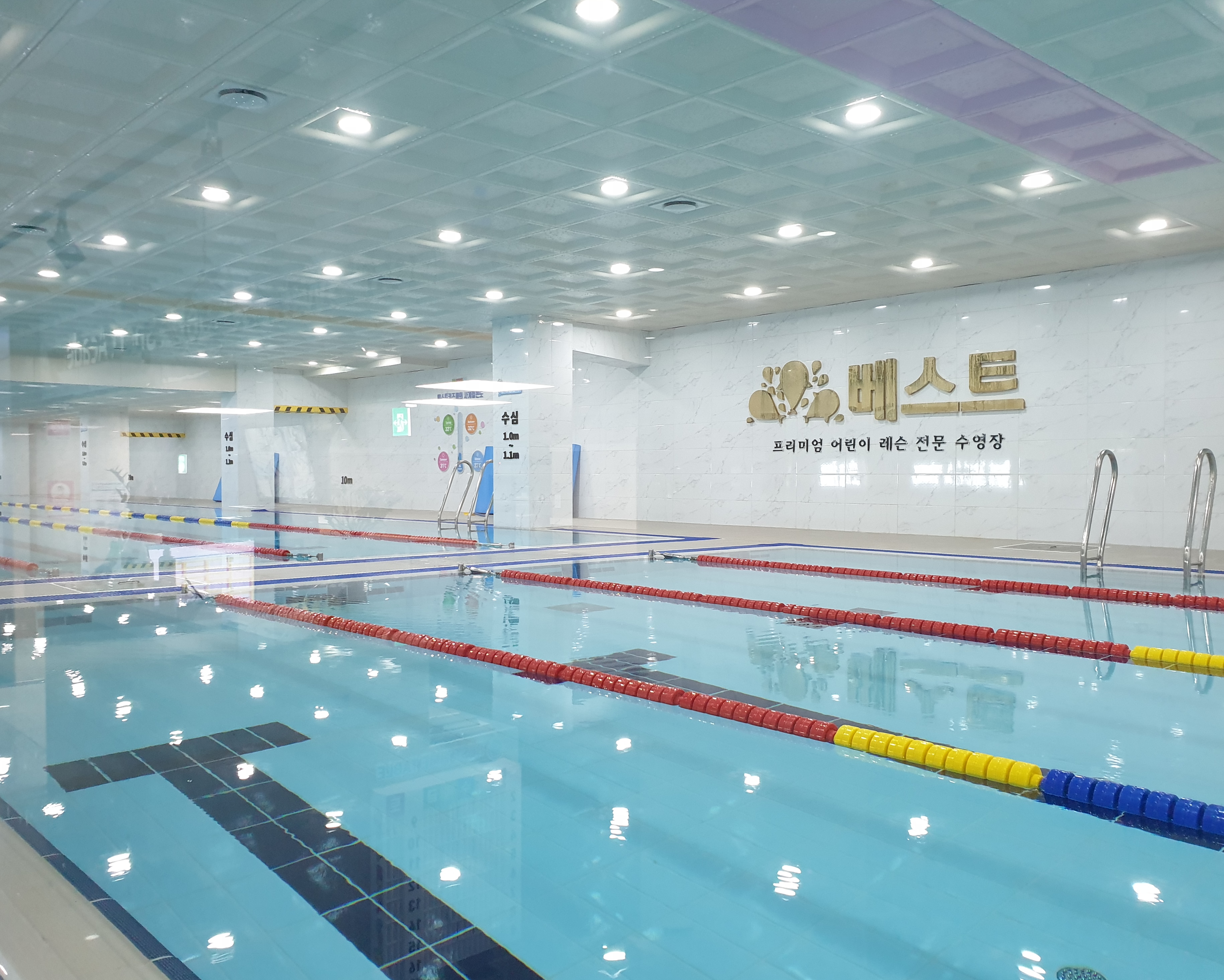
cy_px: 494
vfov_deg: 51.5
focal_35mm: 28
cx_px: 562
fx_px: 1014
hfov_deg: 62.1
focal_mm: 4.3
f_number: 2.4
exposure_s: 1/60
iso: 400
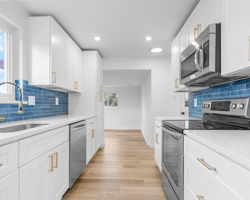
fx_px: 141
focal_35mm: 19
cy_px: 105
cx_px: 127
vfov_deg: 70.8
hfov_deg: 83.3
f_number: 8
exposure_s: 1/13
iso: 250
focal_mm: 16
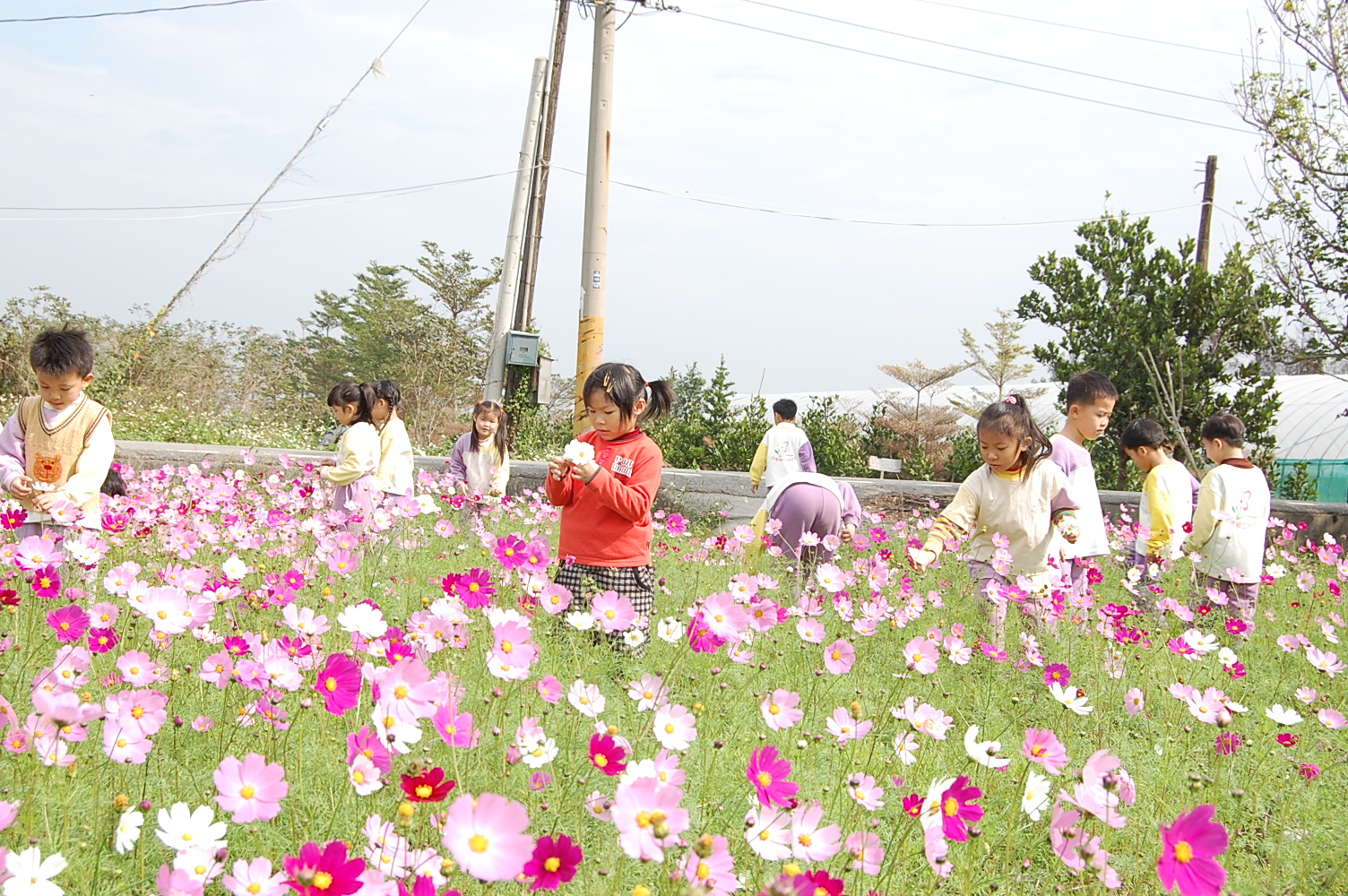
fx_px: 1740
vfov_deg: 28.9
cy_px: 448
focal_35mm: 46
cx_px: 674
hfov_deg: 42.4
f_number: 8
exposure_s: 1/250
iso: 200
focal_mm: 31
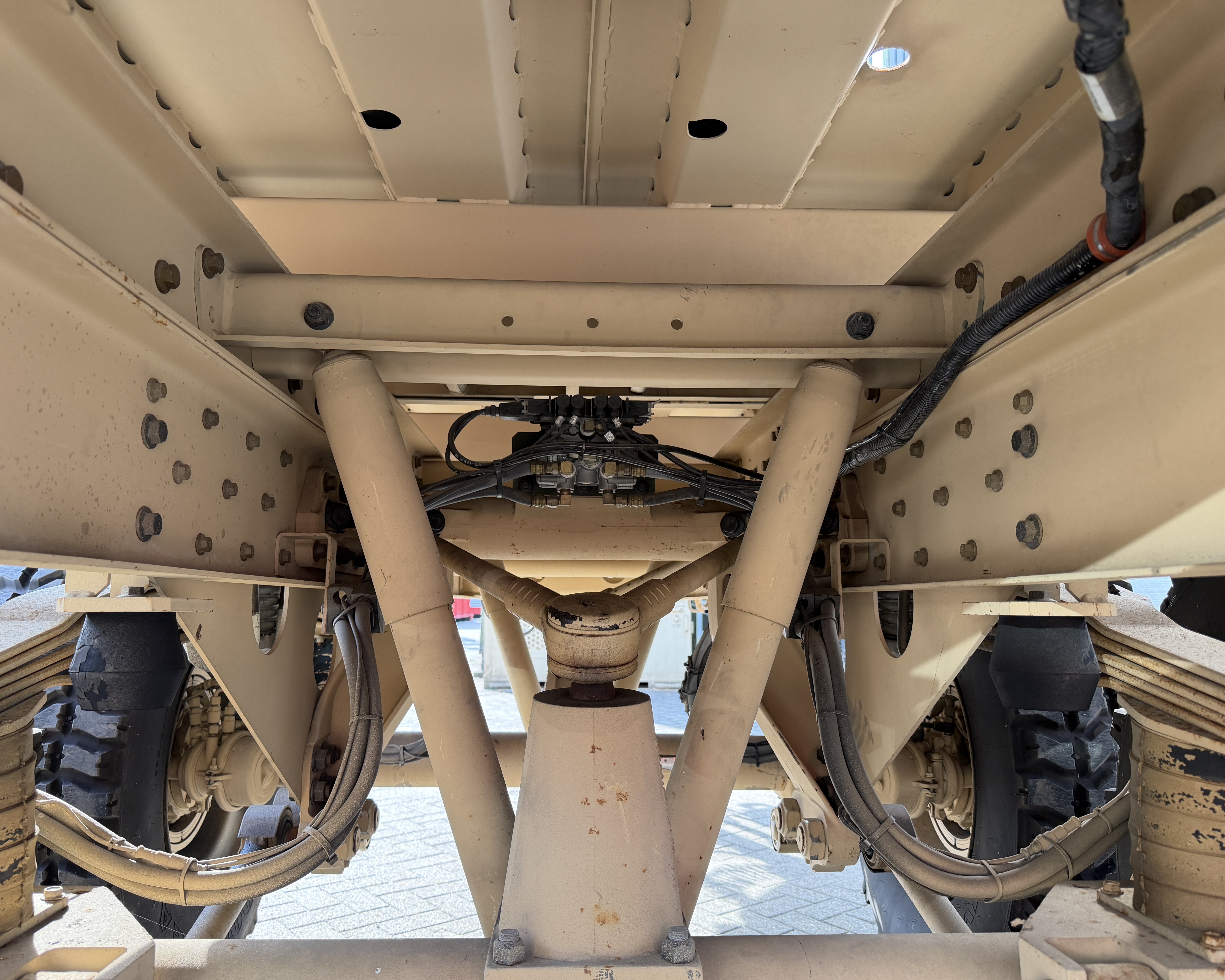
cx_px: 596
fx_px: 906
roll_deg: -0.2
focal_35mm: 25
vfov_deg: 56.8
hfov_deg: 68.1
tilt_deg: +6.2
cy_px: 490
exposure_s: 1/226
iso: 160
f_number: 1.78
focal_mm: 6.76
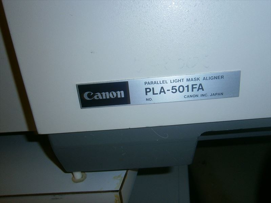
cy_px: 102
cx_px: 136
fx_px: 204
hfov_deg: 67.3
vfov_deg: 53.1
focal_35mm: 26
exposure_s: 1/30
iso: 125
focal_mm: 4.7
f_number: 2.8
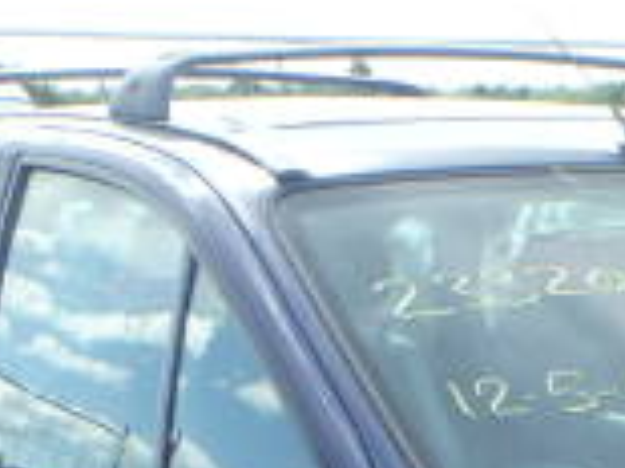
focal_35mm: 132
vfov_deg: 10.4
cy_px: 908
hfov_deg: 14.6
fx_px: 2381
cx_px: 706
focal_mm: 5.7
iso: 125
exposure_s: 1/200
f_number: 4.2
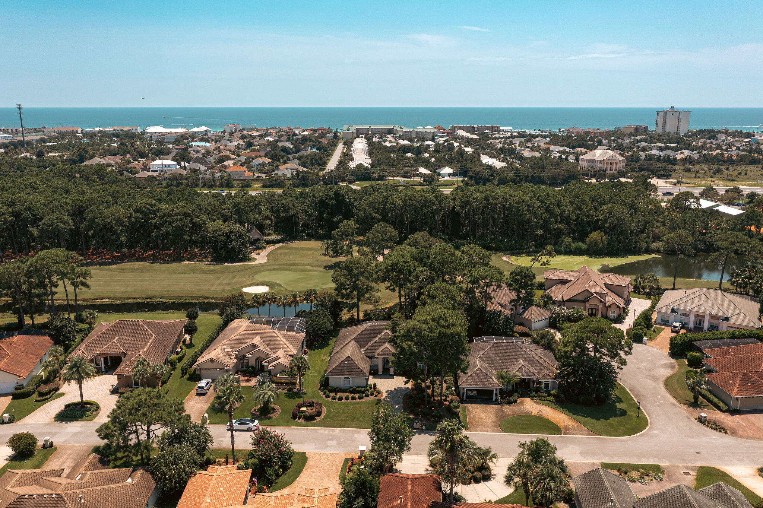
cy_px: 254
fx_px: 593
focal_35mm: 28
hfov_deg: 65.5
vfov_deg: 46.4
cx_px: 382
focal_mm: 10.26
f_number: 4
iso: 100
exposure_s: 1/80
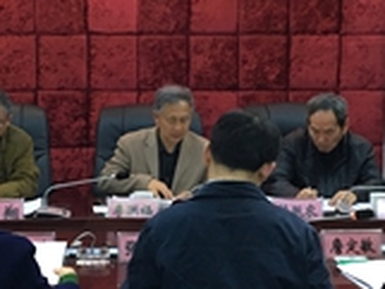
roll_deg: +0.4
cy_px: 164
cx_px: 129
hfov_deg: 21.7
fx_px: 1002
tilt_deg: -8.5
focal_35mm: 90
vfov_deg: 16.4
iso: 160
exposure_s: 1/33
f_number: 2.2
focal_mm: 4.15
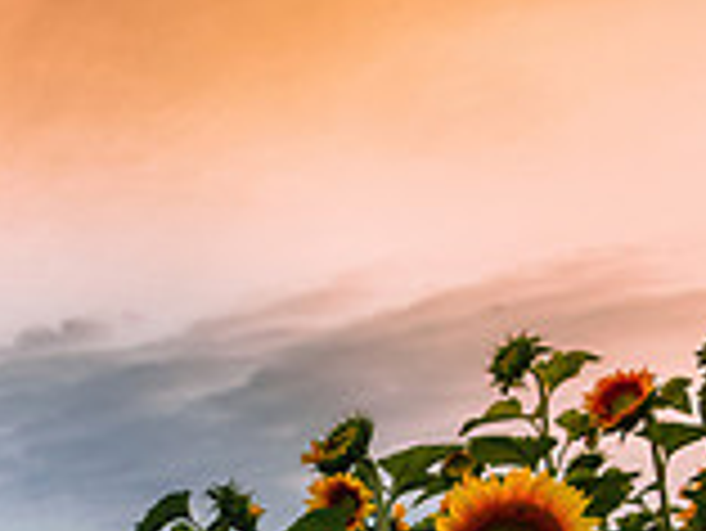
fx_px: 1735
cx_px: -445
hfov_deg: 19.2
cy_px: 808
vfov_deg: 15.9
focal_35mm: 85
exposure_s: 1/125
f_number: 4
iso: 64
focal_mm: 24
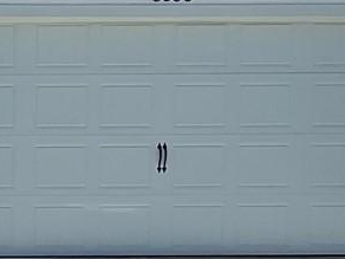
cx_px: -214
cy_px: 254
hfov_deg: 11.7
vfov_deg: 9.3
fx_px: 1585
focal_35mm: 159
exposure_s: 1/3534
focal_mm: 3
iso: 16
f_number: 1.8
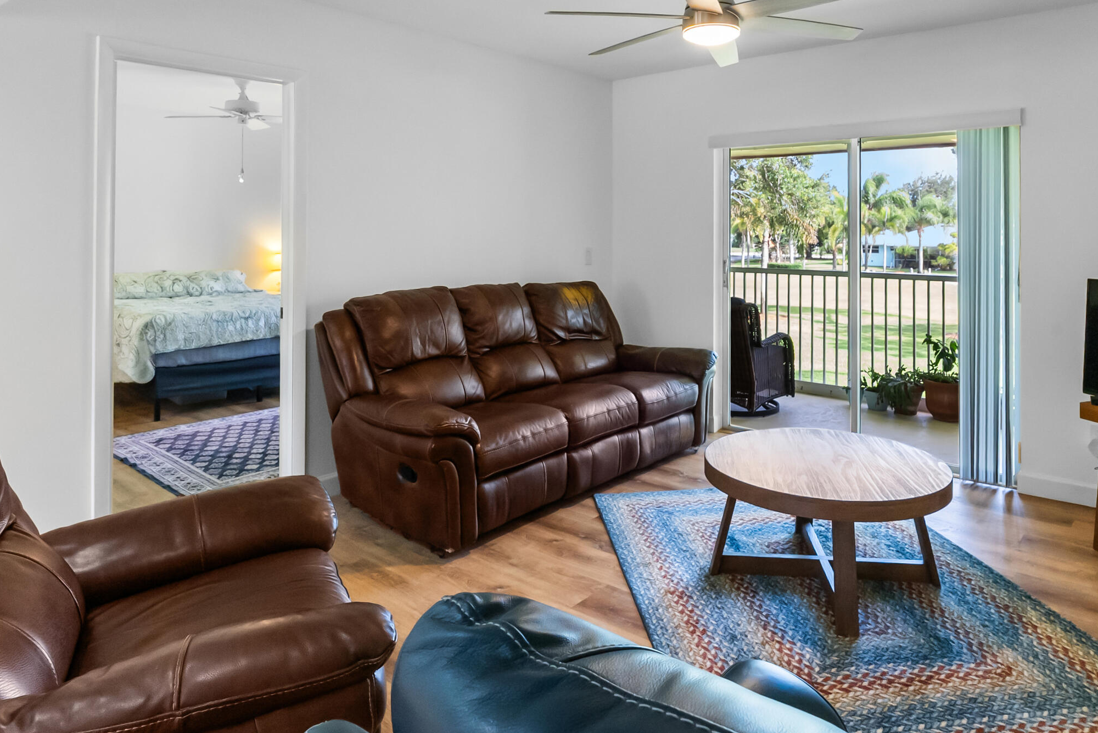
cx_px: 598
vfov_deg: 52.2
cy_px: 248
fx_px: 732
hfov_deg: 73.6
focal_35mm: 24
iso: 1600
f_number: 9
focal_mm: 16
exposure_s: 1/50
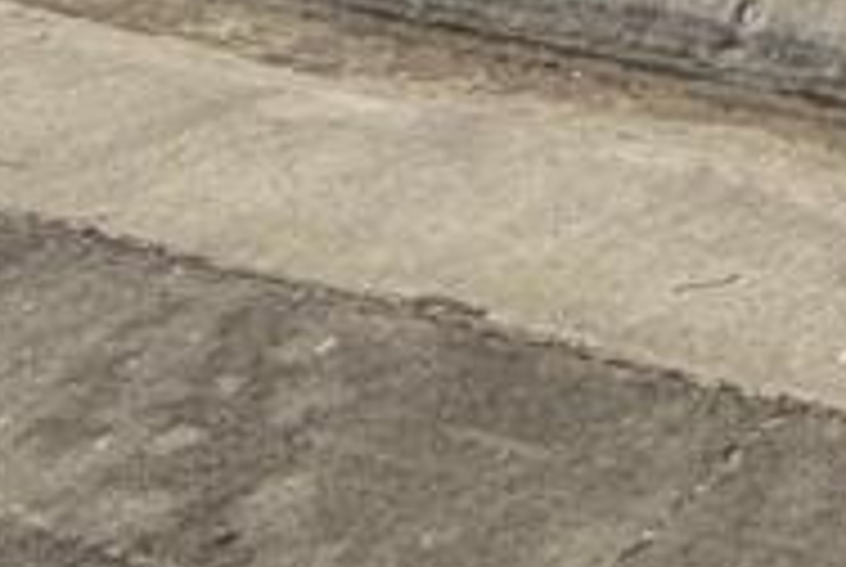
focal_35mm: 116
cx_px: 2192
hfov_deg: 12.5
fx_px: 2730
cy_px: -1298
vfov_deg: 8.9
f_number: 2.2
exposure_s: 1/2976
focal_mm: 2.22
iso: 50
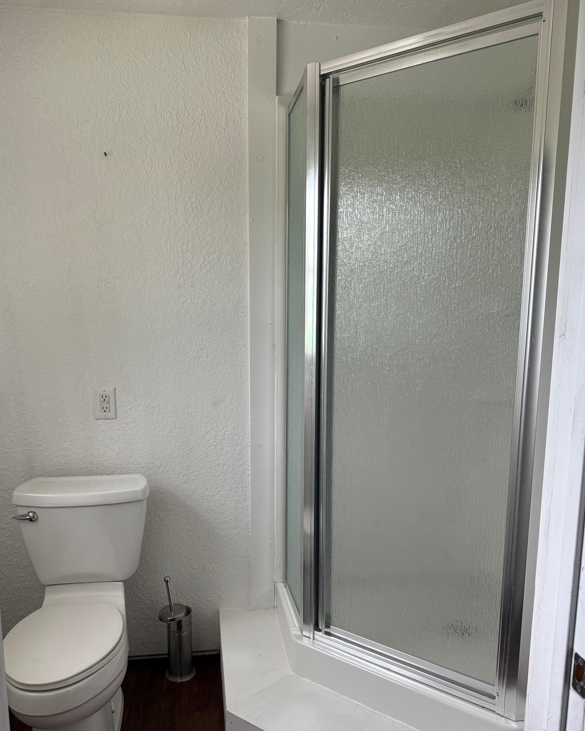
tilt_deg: -9.8
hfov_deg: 53.2
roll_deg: -0.6
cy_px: 408
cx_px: 275
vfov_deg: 63.9
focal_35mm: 27
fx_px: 584
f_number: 1.78
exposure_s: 1/299
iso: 100
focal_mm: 6.76
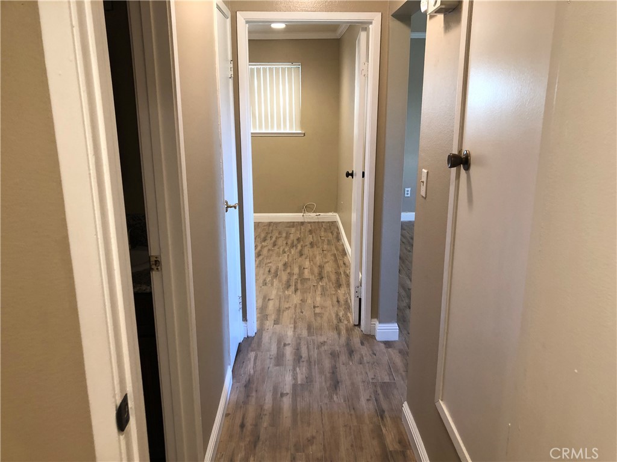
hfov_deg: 63.4
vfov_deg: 49.7
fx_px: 499
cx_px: 308
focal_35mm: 28
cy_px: 231
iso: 40
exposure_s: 1/15
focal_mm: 3.99
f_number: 1.8
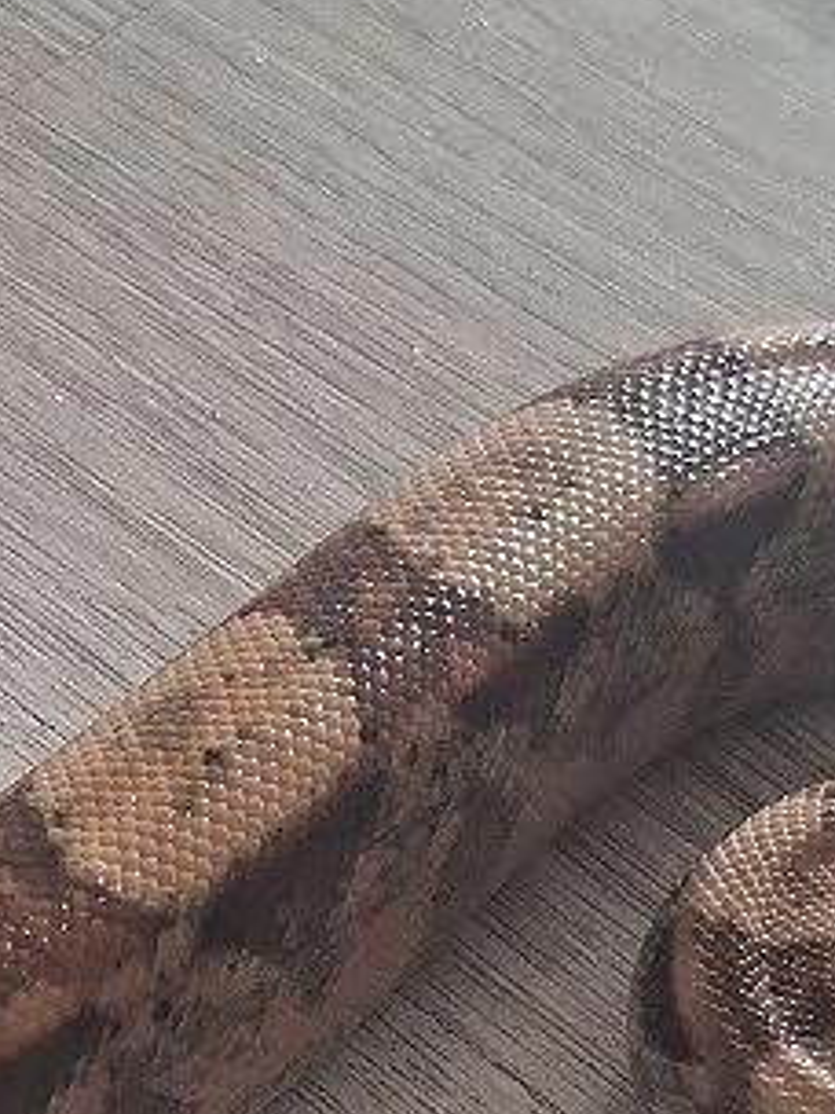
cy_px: 1065
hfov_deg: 14.4
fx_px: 3248
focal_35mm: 101
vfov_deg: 19.0
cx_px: -55
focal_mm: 5.54
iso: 200
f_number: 1.8
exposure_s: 1/50
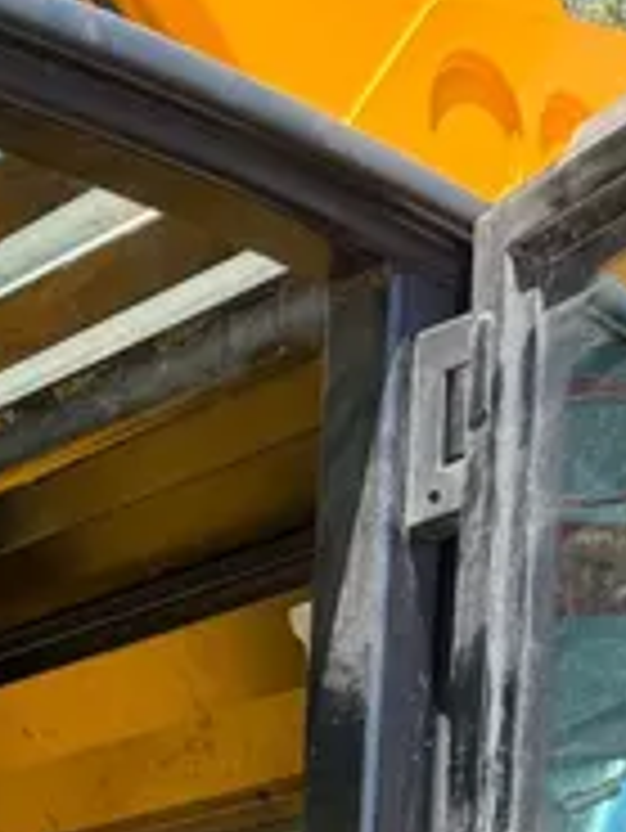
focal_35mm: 95
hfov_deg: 14.2
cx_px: -414
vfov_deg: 16.8
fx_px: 2288
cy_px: 1527
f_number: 1.78
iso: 80
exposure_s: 1/792
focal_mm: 6.76
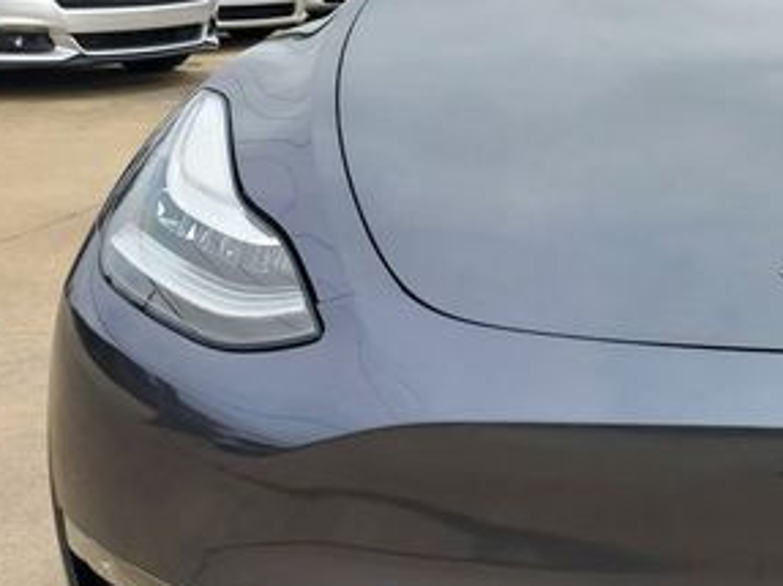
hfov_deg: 30.2
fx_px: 1311
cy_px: 319
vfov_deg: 25.2
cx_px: 835
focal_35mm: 58
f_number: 2.4
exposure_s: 1/452
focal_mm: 4.3
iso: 50
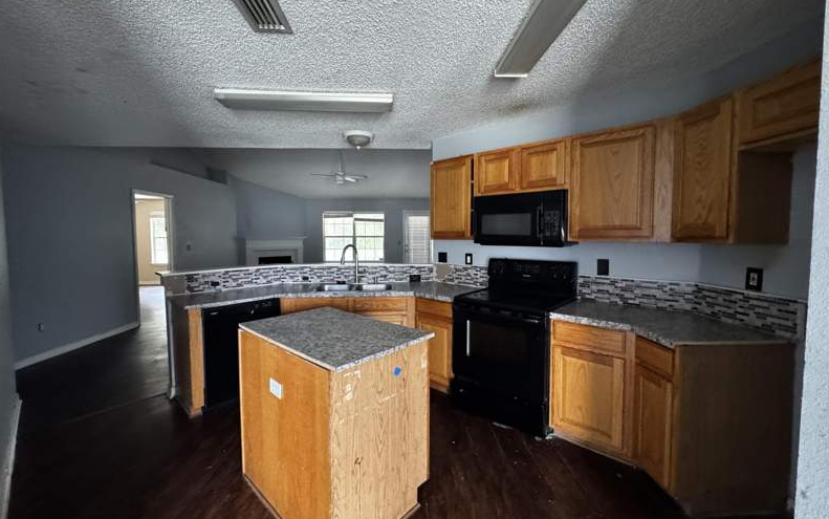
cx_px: 413
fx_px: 339
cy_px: 252
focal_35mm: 15
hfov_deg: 101.4
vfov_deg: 74.8
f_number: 2.2
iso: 1250
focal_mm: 2.22
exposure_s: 1/60
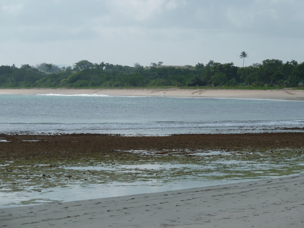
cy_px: 114
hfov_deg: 13.4
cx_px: 152
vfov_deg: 10.1
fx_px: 1291
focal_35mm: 147
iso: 80
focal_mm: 24.1
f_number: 5.6
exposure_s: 1/500
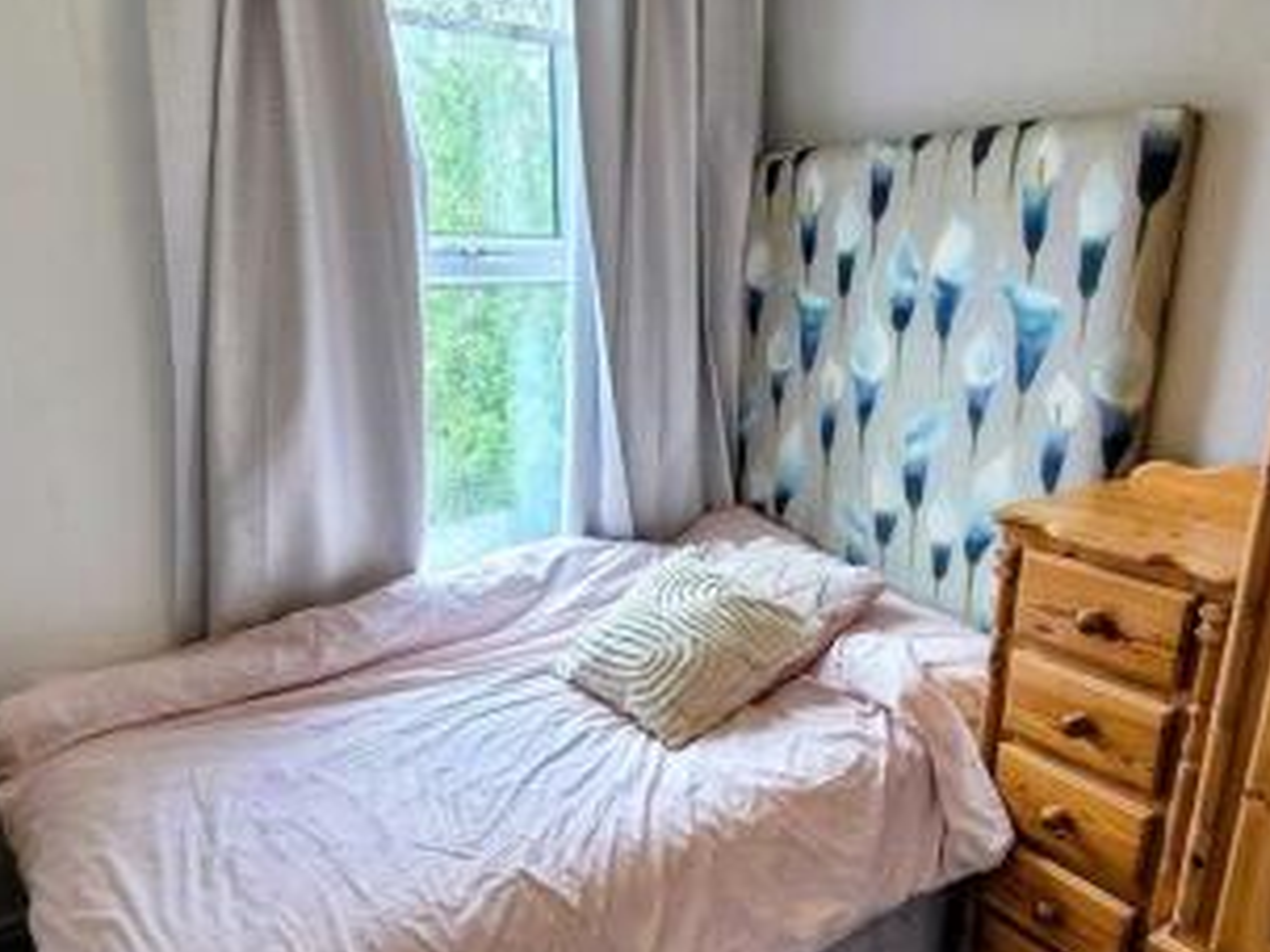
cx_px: 698
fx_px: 917
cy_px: 610
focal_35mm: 25
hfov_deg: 69.2
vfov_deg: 54.1
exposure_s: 1/100
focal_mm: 2.2
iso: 125
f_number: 2.2
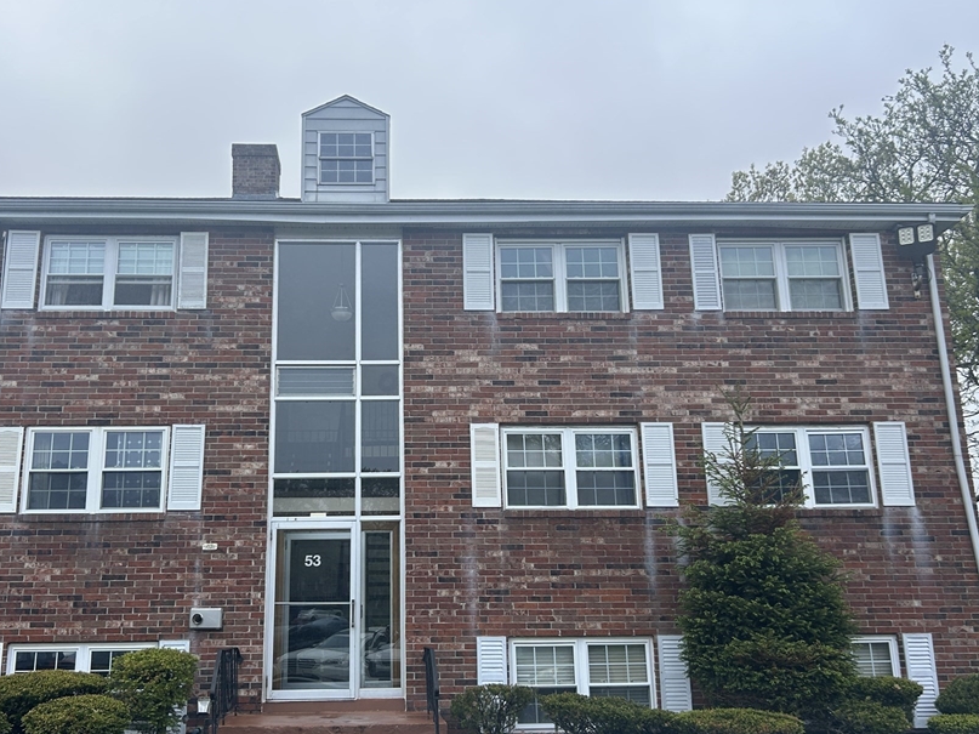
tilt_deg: +12.0
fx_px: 933
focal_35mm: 33
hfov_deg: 55.1
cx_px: 409
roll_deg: +0.9
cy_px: 411
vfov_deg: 42.9
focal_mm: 5.7
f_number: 1.5
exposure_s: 1/1058
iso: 50
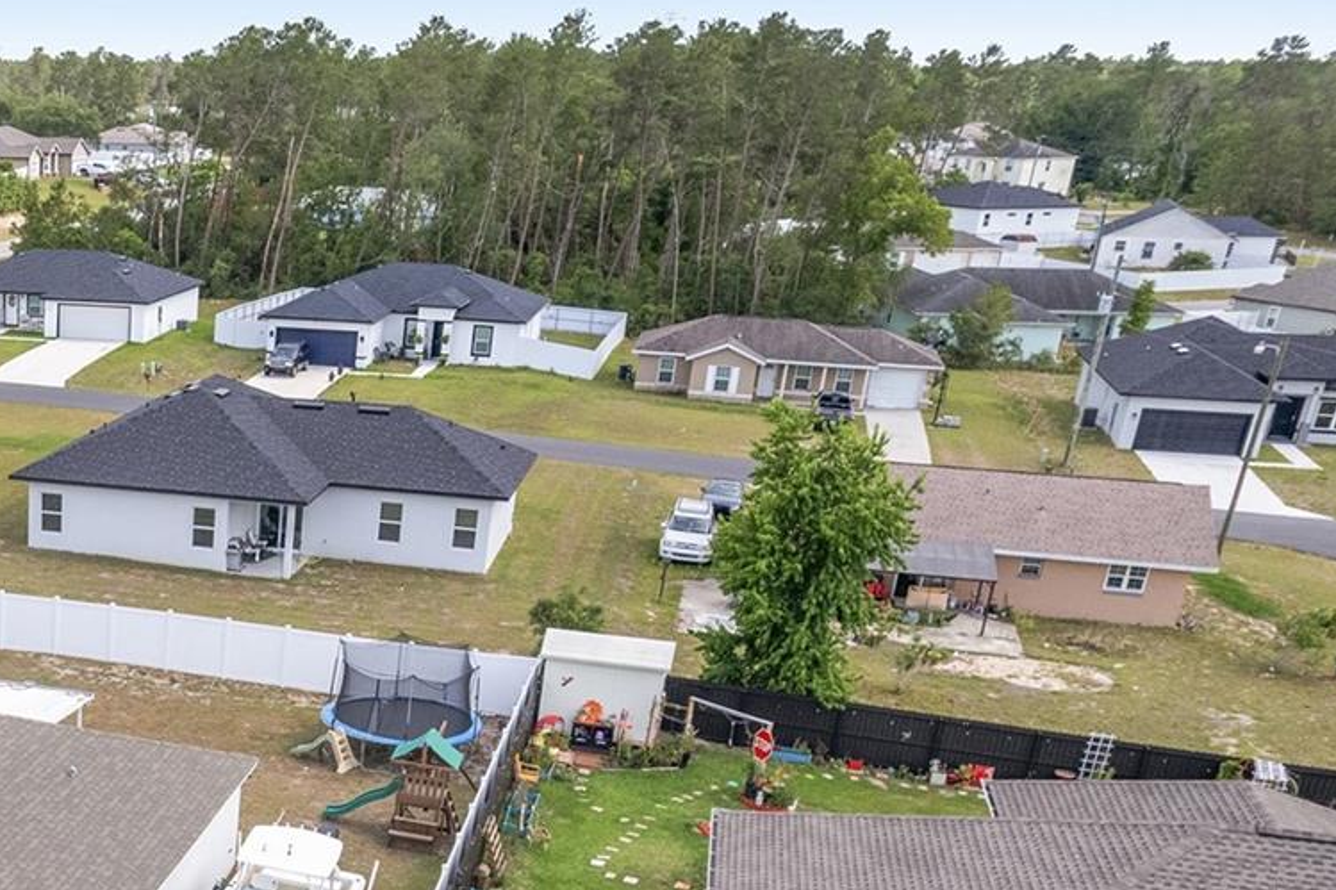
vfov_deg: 27.0
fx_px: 1744
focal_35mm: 47
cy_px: 902
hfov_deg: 36.9
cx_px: -45
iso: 140
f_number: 2.8
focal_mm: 8.38
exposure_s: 1/1500
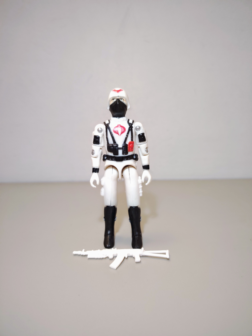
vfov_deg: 71.6
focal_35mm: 24
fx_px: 233
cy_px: 168
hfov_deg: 56.8
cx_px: 126
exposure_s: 1/50
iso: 1250
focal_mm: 5.25
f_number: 1.75
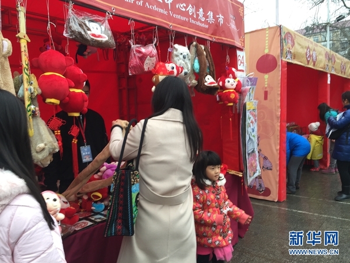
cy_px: 132
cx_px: 175
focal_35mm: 29
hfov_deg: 61.7
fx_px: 293
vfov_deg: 48.2
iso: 32
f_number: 2.2
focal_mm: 4.15
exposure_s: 1/100
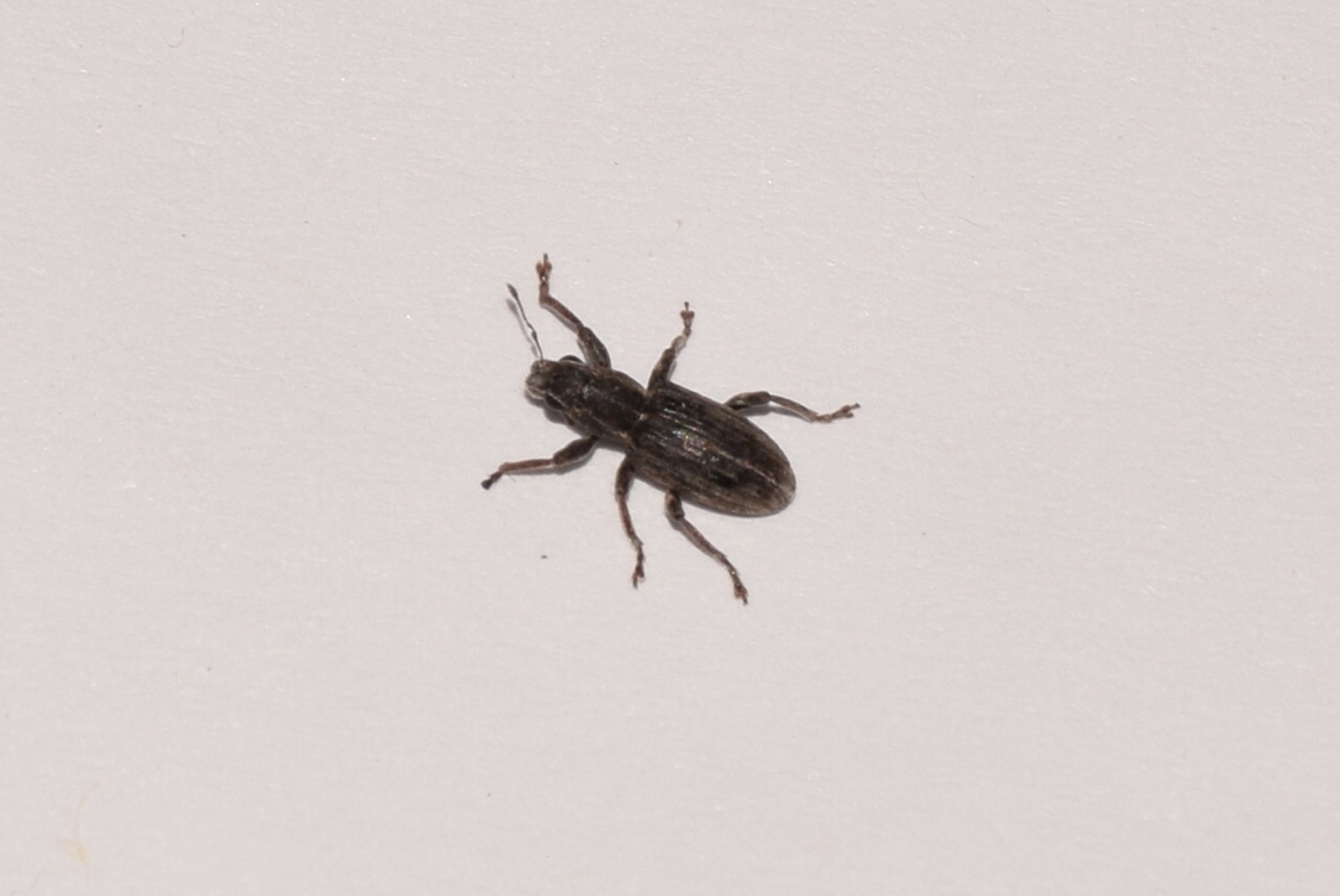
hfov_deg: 11.2
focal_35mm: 183
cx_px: 670
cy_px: 448
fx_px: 6818
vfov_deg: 7.5
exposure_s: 1/200
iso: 100
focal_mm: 122
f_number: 16
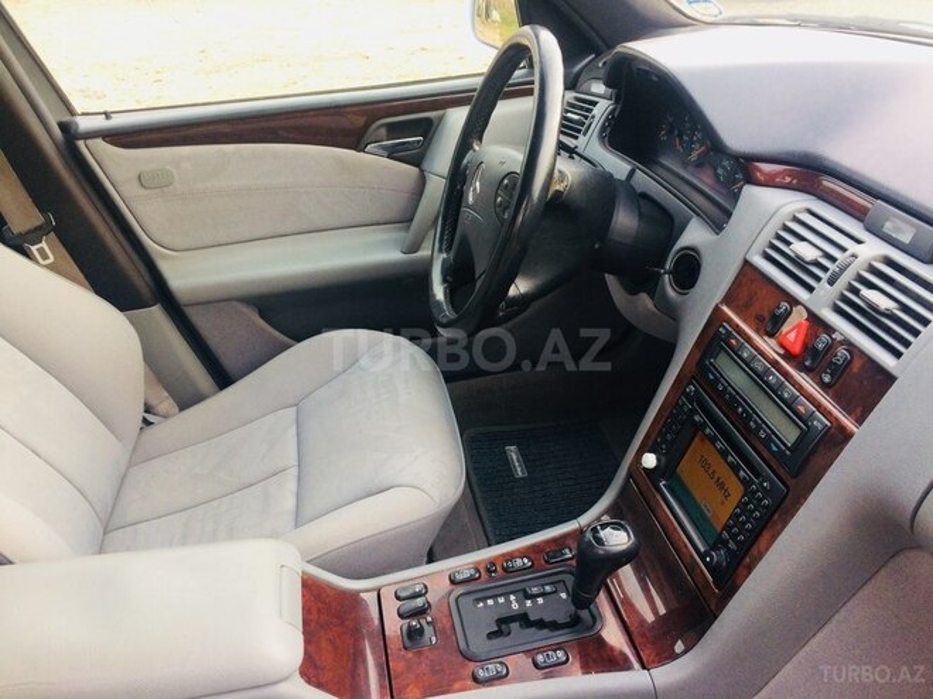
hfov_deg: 61.7
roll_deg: +5.3
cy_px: 350
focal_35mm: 29
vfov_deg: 48.2
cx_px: 466
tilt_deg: -28.1
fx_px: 782
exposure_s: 1/100
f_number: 2.2
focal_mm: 4.15
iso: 64
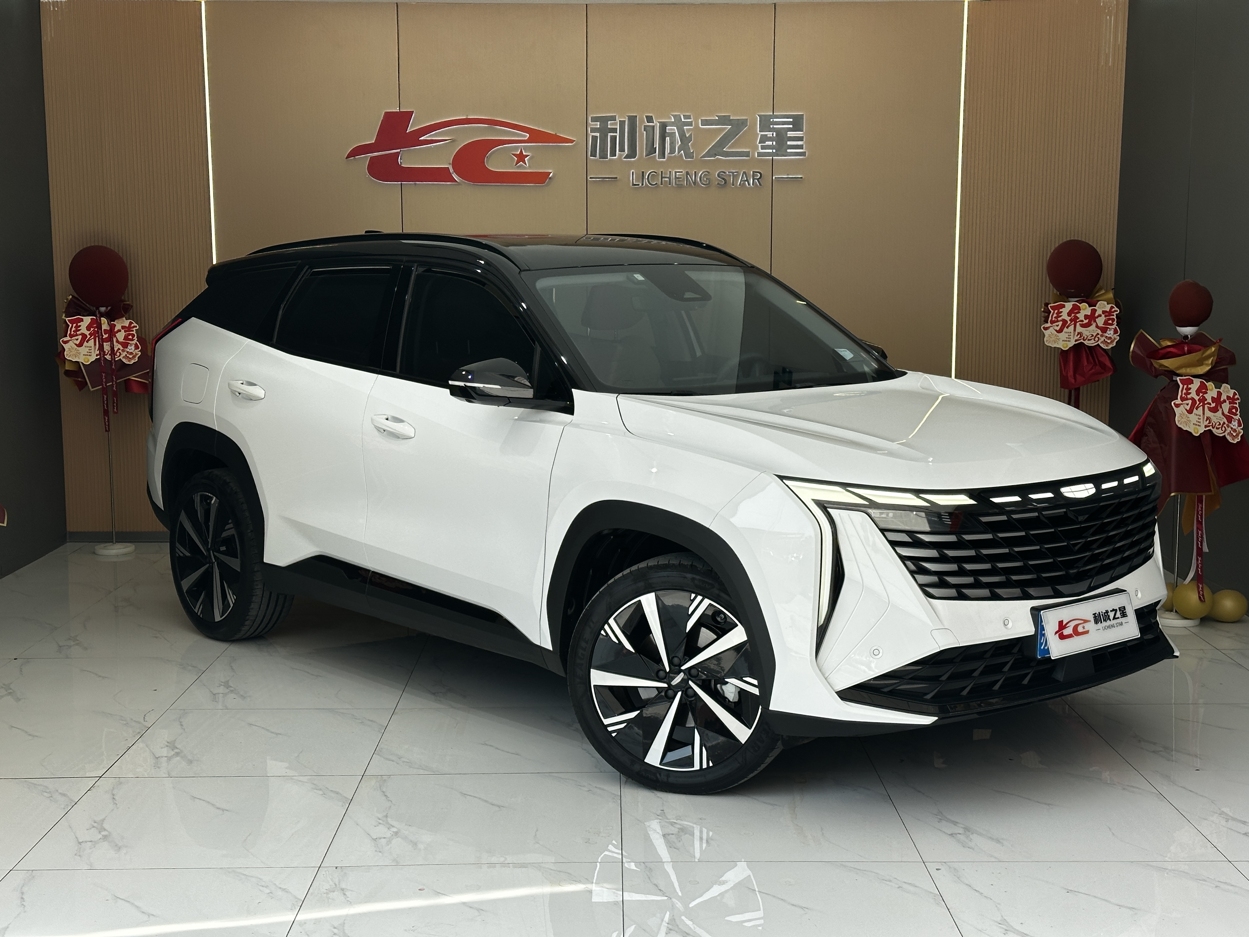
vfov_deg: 30.3
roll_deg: +0.2
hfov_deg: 39.7
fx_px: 1732
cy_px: 468
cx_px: 624
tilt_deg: -5.5
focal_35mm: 48
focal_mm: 6.86
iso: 64
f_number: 1.78
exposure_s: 1/903
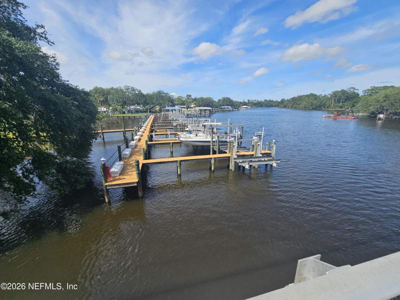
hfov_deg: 106.2
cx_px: 200
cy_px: 150
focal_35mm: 13
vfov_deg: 89.9
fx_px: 150
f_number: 2.2
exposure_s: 1/1973
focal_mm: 2.2
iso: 50
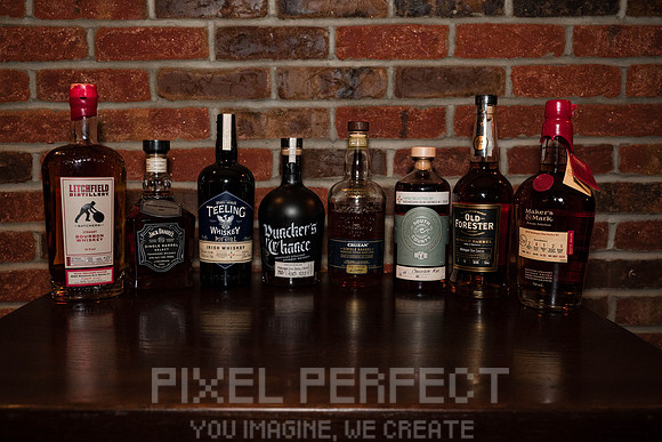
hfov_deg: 54.7
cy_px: 220
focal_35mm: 35
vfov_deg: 38.1
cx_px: 328
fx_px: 640
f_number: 5.6
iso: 4000
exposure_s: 1/60
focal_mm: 33.5
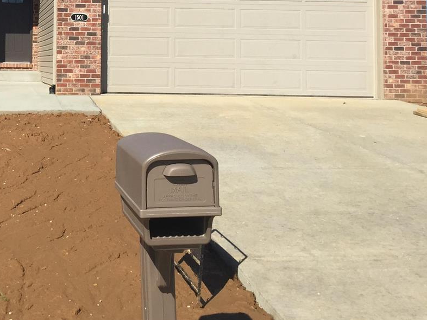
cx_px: 28
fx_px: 728
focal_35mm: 59
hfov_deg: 30.9
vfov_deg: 24.0
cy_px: 19
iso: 32
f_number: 2.2
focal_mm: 4.15
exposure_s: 1/2825
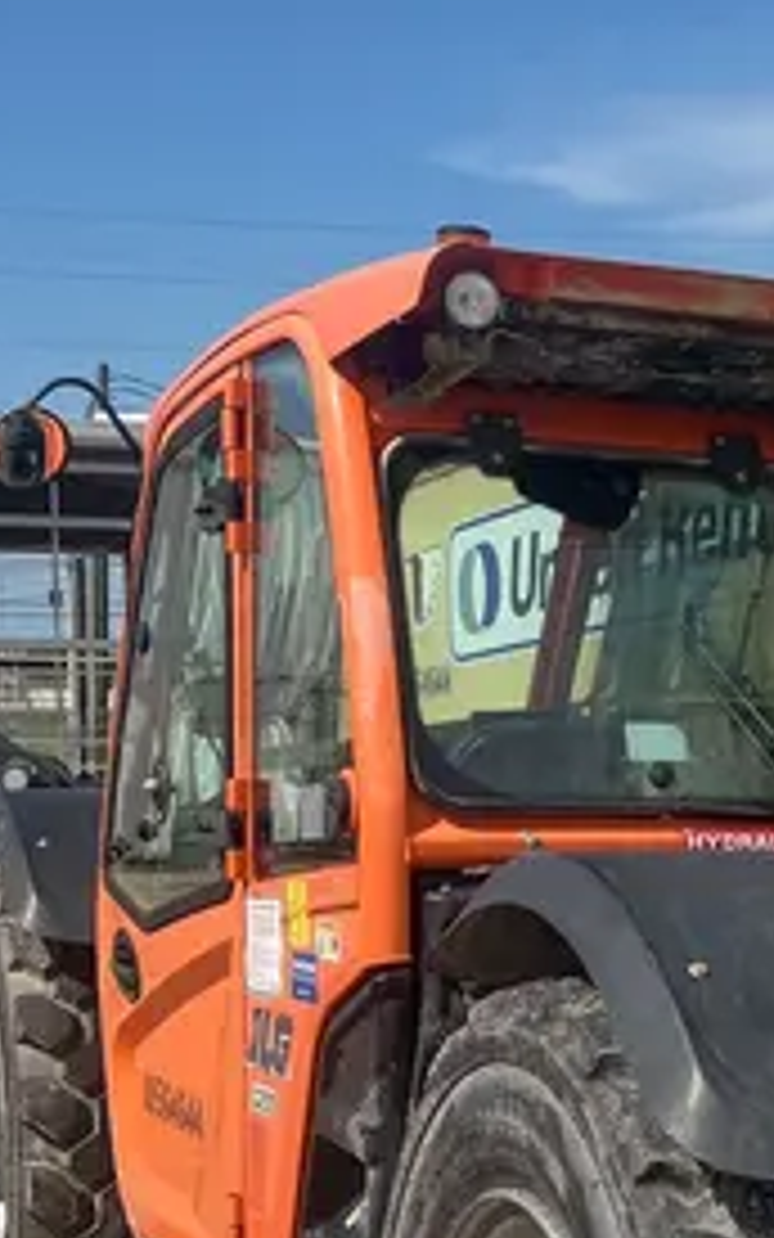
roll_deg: -0.7
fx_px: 2665
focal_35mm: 79
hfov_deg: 15.4
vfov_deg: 25.9
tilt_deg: -2.3
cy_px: 894
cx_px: 1102
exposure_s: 1/2208
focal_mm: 3.99
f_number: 1.8
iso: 32
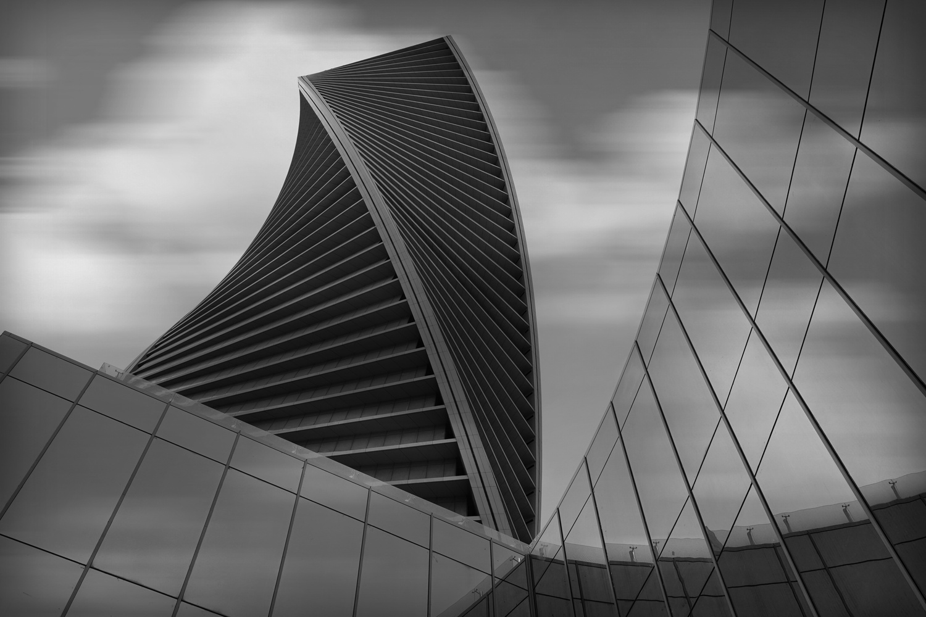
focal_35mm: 33
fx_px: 849
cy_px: 308
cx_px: 463
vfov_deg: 40.0
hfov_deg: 57.2
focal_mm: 22
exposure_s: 1/400
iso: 100
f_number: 5
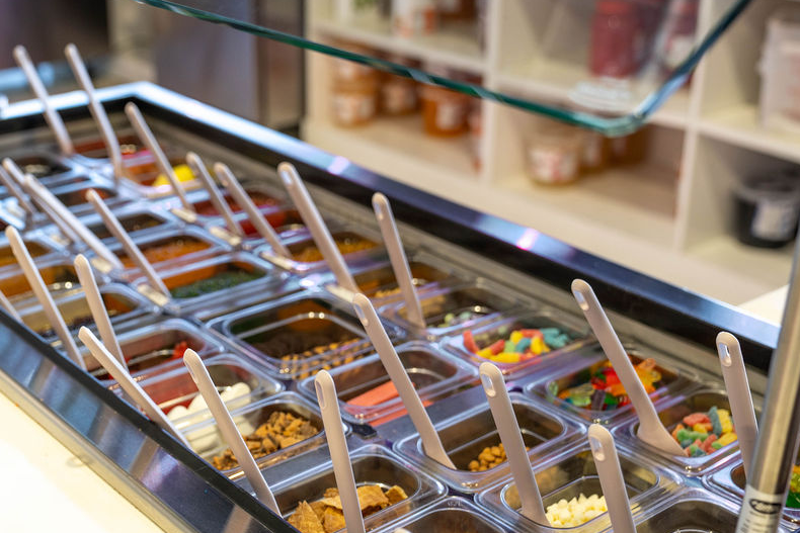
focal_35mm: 57
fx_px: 1267
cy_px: 275
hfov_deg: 34.8
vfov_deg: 23.8
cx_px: 284
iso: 250
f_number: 3.2
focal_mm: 44
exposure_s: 1/160
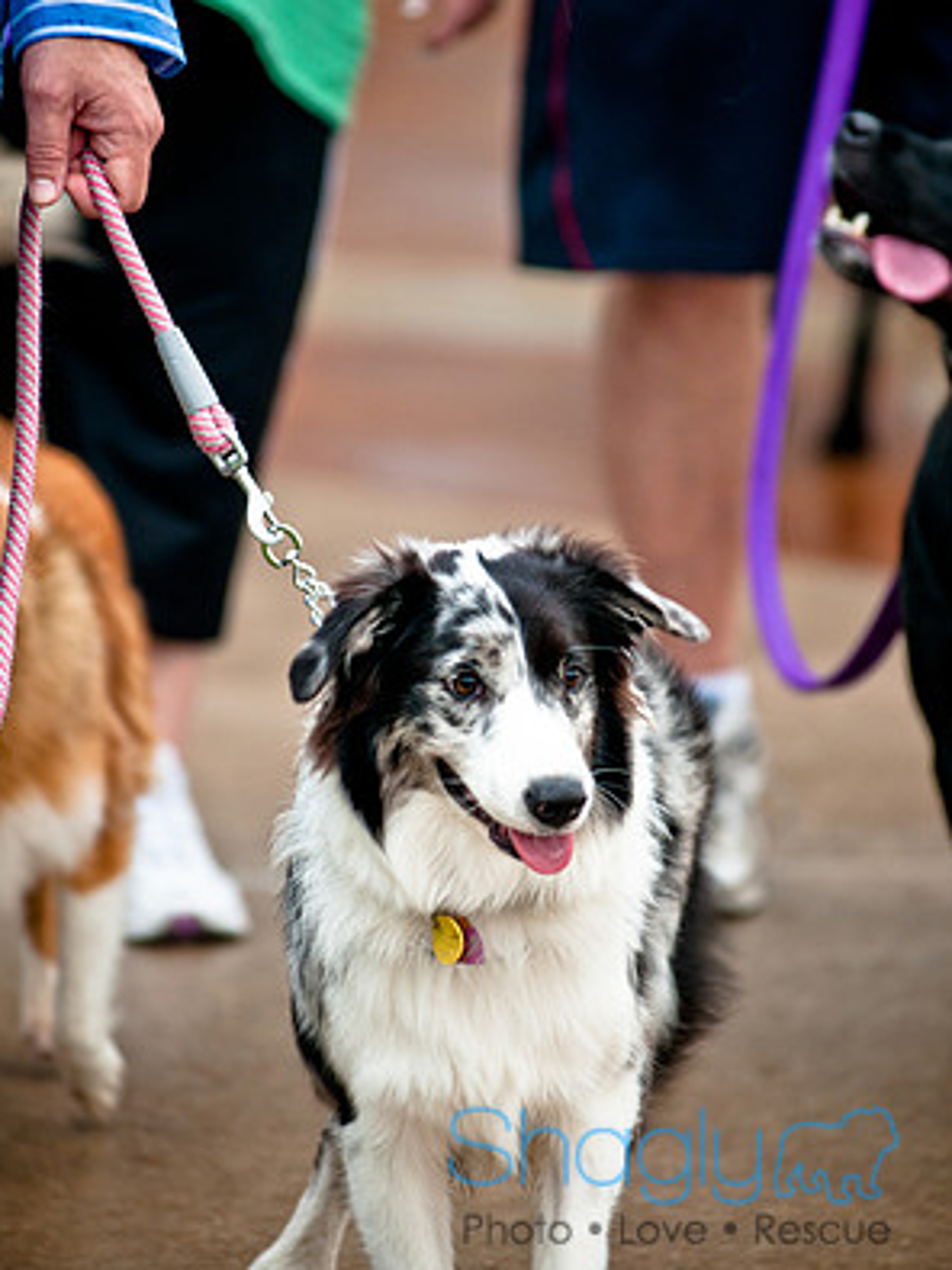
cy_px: 585
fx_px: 12034
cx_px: 474
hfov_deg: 4.5
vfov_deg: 6.0
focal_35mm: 328
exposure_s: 1/160
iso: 400
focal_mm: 200
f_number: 2.8
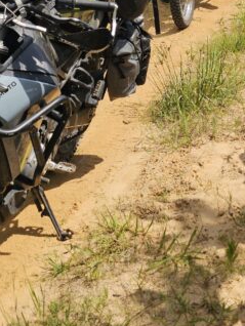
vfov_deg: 23.7
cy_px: -80
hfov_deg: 19.6
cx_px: 212
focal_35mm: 74
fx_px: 697
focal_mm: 6.3
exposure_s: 1/717
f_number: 1.7
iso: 10
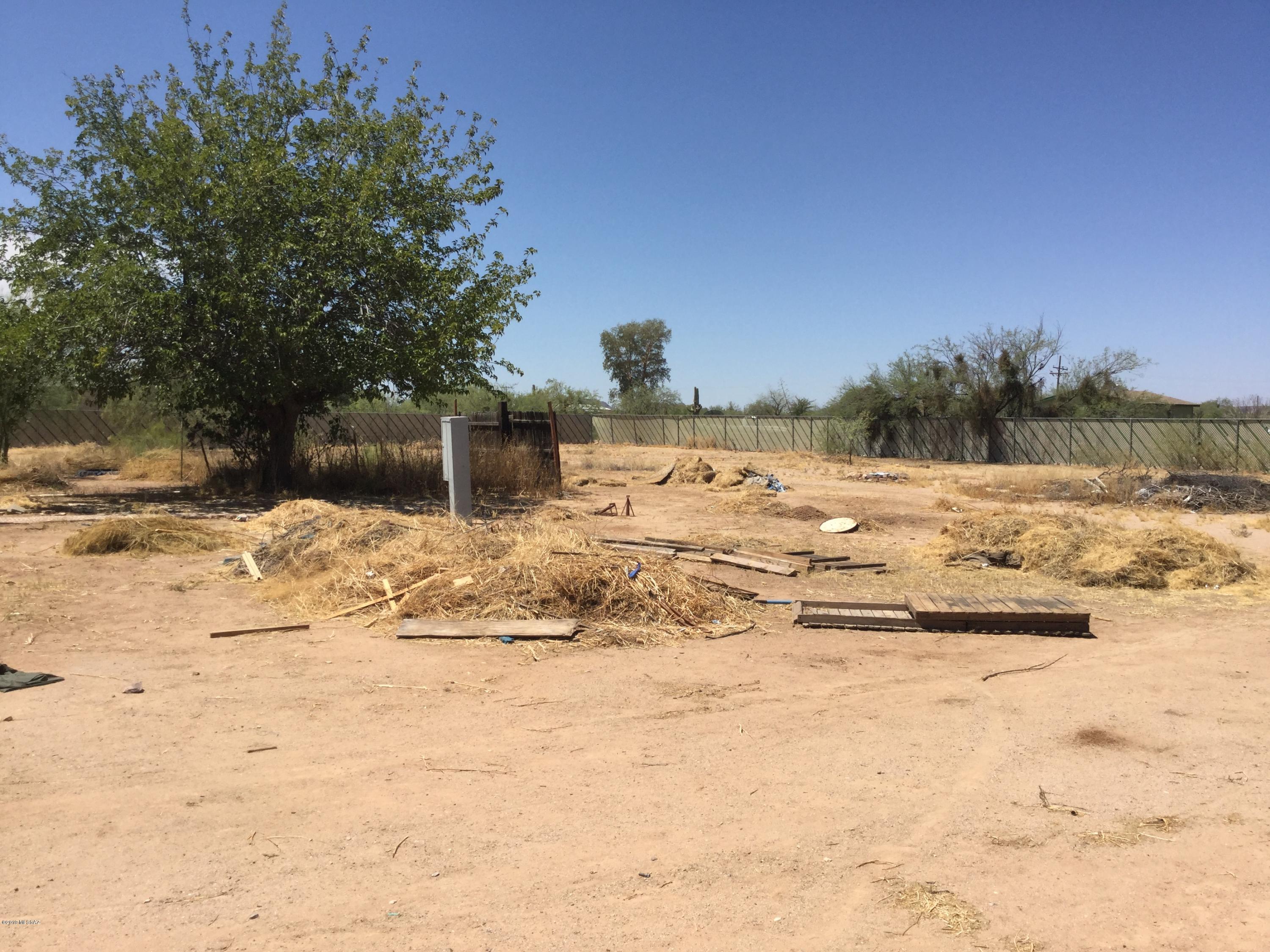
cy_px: 476
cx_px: 635
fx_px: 1137
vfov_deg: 45.4
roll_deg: -0.3
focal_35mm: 31
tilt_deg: +0.3
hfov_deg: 58.4
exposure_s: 1/1631
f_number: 2.4
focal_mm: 3.3
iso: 25
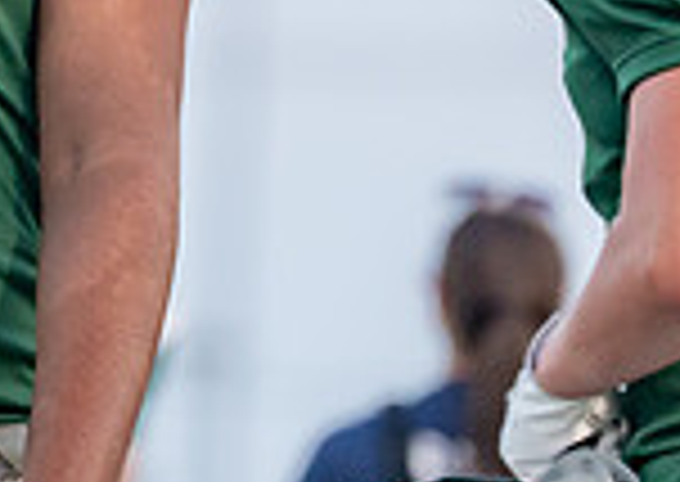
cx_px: -82
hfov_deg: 2.3
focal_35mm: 880
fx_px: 16950
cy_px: -301
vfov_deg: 1.6
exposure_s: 1/1250
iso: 800
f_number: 2.8
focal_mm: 176
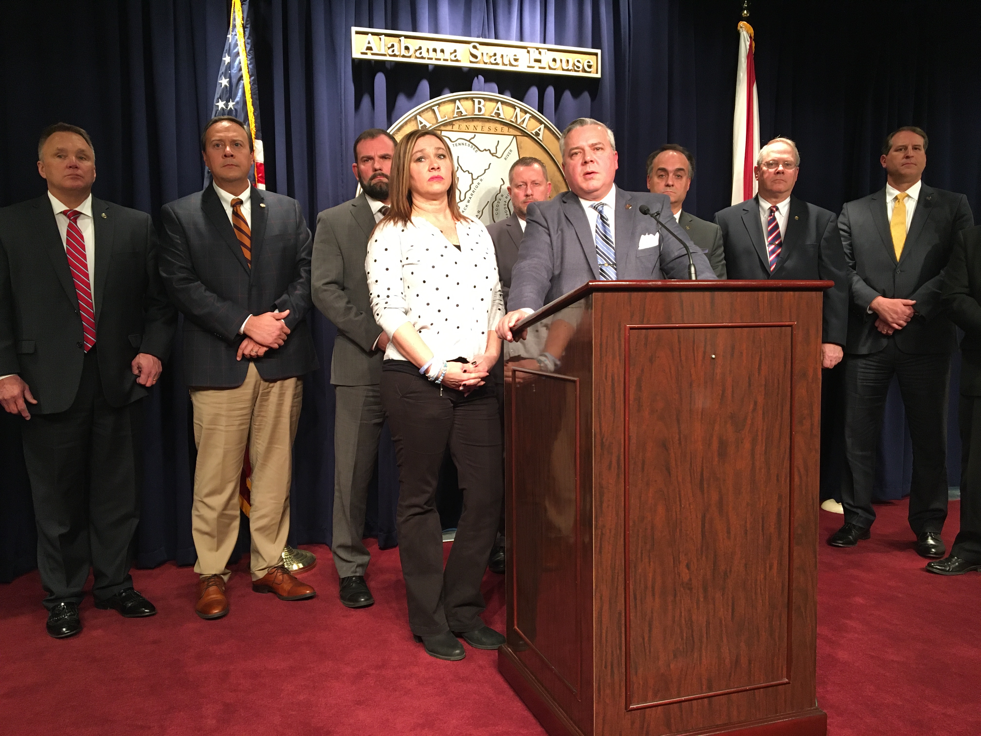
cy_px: 368
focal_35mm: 29
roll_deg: +0.9
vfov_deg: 48.2
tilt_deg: -2.0
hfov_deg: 61.7
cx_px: 490
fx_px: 822
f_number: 2.2
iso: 125
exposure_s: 1/30
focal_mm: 4.15
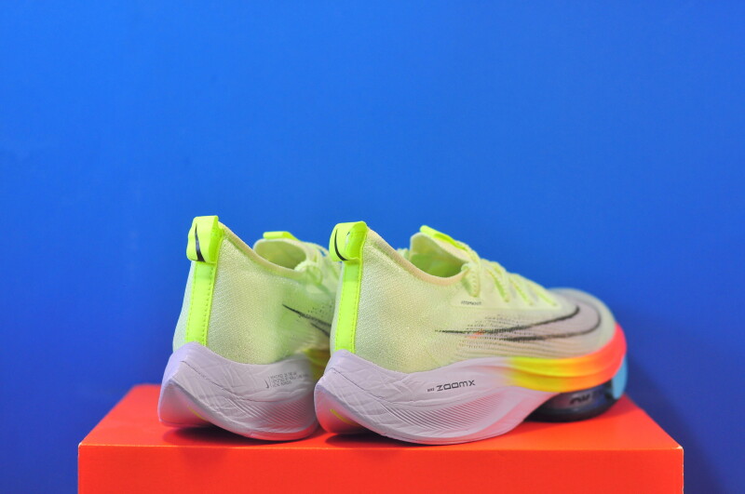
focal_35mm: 75
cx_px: 372
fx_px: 1550
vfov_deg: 18.1
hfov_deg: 27.0
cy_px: 247
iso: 250
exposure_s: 1/320
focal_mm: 50
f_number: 2.5
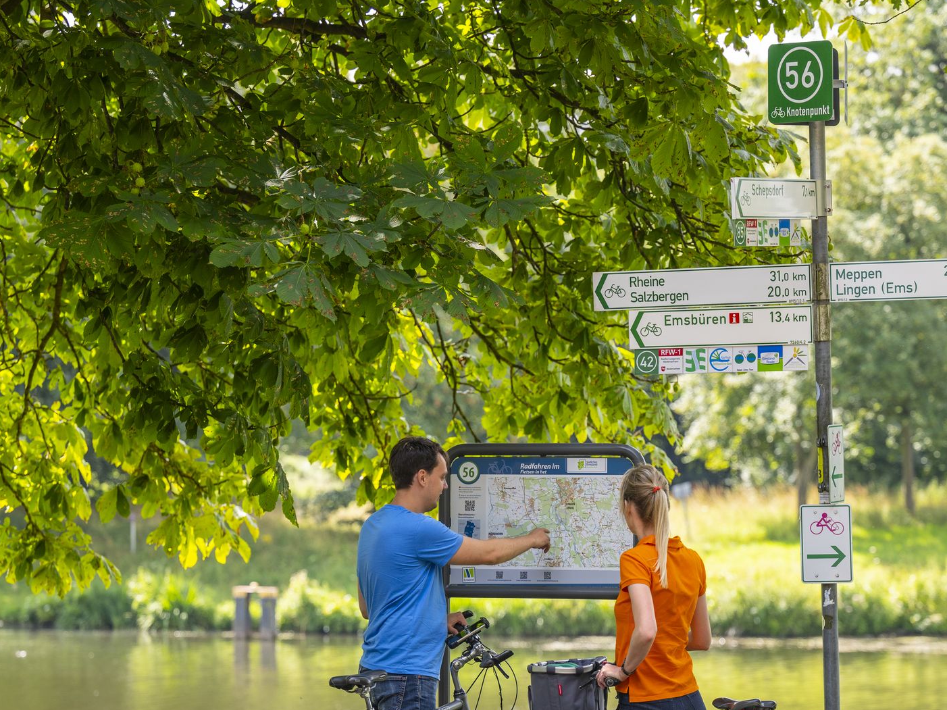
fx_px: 3939
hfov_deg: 13.7
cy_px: 483
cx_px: 472
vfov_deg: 10.3
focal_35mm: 144
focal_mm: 82
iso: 40
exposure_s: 1/500
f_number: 2.8
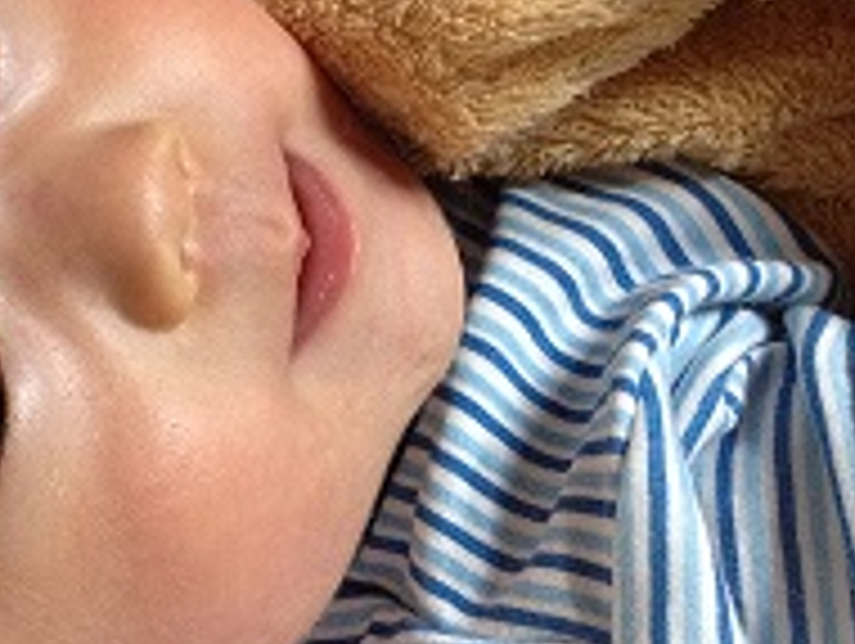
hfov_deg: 24.8
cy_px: 315
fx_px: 1855
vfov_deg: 19.7
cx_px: 4
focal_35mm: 75
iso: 250
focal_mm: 4.28
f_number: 2.4
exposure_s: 1/20
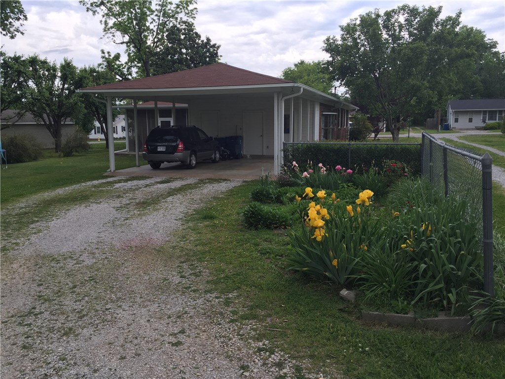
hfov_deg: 61.7
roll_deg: -0.2
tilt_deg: -7.1
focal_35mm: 29
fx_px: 423
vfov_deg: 48.2
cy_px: 190
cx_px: 252
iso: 32
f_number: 2.2
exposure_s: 1/520
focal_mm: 4.15
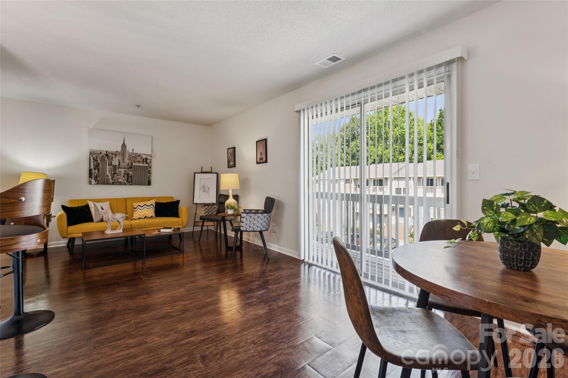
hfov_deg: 95.0
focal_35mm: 16
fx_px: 260
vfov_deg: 72.0
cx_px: 284
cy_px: 189
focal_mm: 16.5
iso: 100
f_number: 13
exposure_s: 1/5
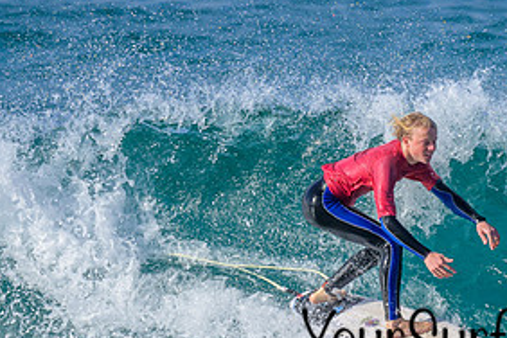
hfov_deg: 0.9
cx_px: 433
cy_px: 282
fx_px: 31854
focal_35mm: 2262
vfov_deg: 0.6
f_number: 6.3
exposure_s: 1/2000
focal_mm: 800
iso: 450
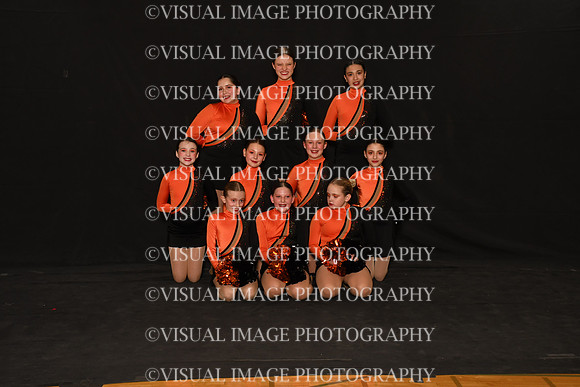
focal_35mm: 57
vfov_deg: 23.8
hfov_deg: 35.0
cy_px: 194
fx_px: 919
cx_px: 290
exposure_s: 1/125
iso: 640
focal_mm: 38
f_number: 8
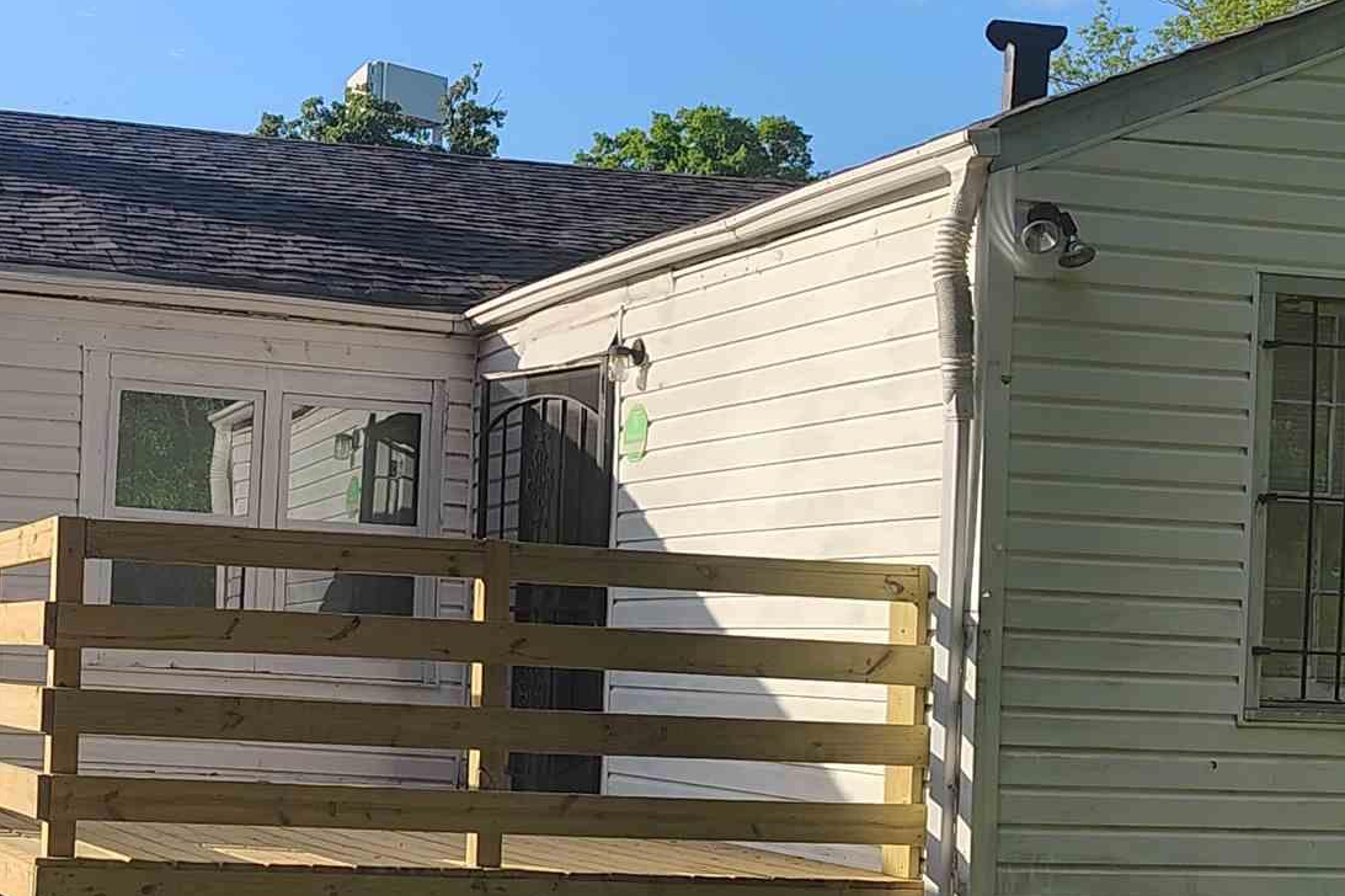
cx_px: 266
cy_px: 626
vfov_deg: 19.4
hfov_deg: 28.2
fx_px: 2614
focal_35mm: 70
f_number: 1.8
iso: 100
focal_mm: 5.56
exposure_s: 1/574
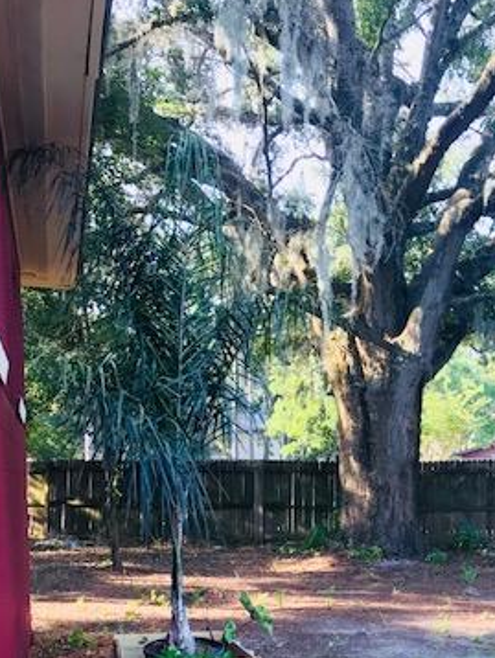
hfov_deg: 28.3
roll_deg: +0.0
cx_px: 421
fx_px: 952
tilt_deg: -4.1
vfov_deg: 36.1
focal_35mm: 50
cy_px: 577
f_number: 1.8
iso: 40
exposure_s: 1/120
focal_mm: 3.99
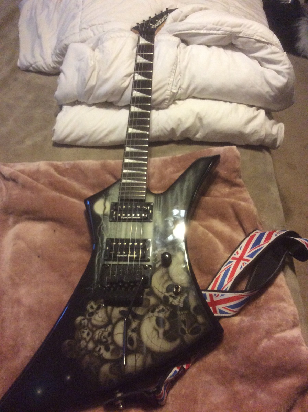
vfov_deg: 56.9
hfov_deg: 44.0
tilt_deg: -54.3
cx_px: 154
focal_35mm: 32
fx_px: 381
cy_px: 206
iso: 250
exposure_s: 1/15
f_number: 2.4
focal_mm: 3.3
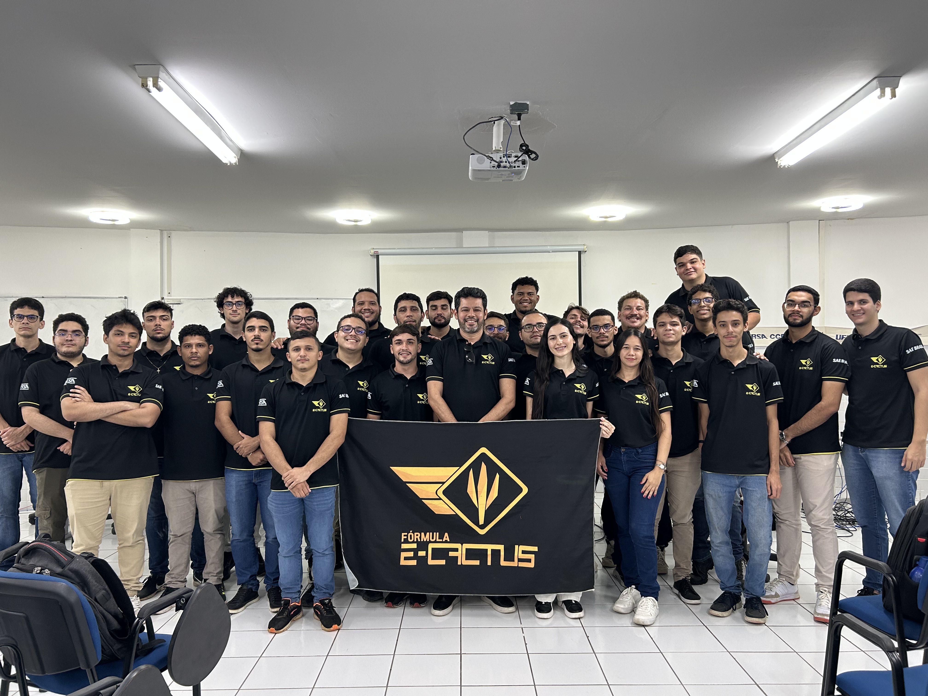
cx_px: 464
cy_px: 348
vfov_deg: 53.1
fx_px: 697
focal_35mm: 26
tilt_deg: +0.6
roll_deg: +0.8
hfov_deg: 67.3
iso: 100
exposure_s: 1/60
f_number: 1.5
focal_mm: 5.7
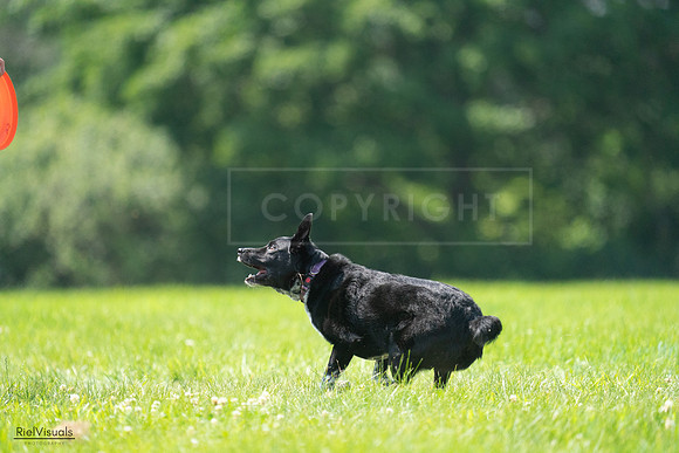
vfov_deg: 2.6
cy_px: 226
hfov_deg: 3.9
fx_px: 9979
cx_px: 340
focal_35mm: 529
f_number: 6.3
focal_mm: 529
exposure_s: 1/4000
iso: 4000
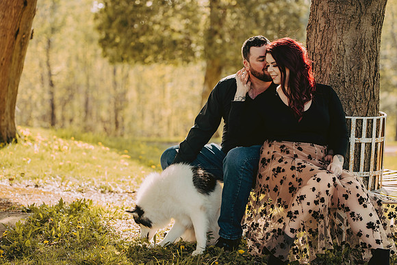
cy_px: 132
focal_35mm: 90
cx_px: 198
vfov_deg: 15.2
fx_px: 993
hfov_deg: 22.6
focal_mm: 90
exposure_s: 1/500
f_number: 2.8
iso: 400
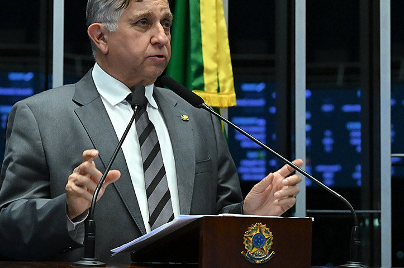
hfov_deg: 14.3
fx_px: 1613
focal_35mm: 144
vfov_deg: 9.5
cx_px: 188
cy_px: 114
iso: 8000
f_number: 5
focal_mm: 81
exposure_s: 1/200
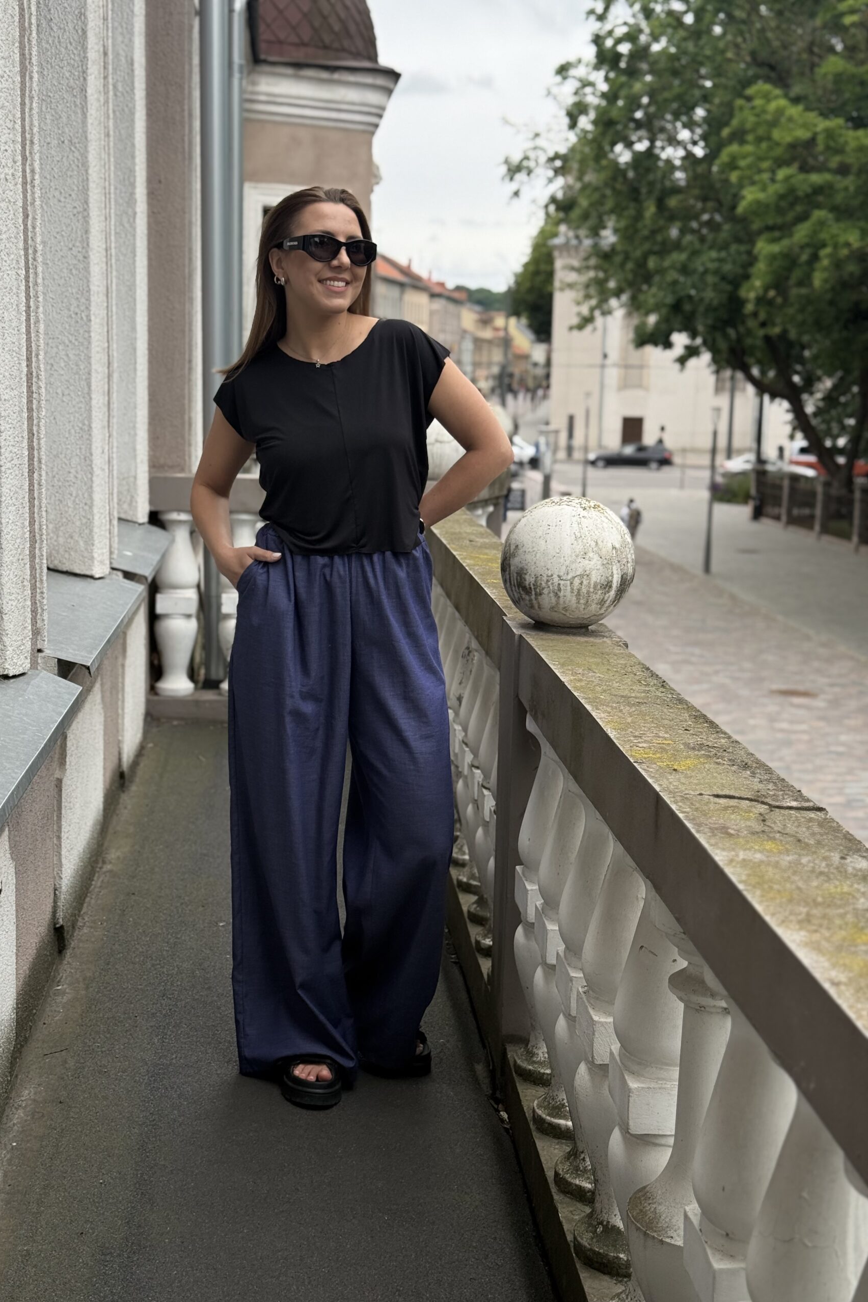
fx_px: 1808
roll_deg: -0.9
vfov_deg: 39.6
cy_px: 652
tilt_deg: -8.7
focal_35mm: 50
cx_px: 379
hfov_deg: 27.0
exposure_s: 1/1330
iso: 80
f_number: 1.78
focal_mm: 6.76
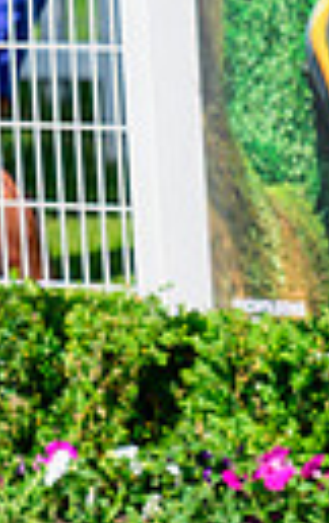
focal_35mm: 891
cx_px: 1166
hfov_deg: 1.5
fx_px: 12740
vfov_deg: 2.4
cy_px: 87
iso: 400
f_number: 6.3
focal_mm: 195
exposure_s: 1/2000
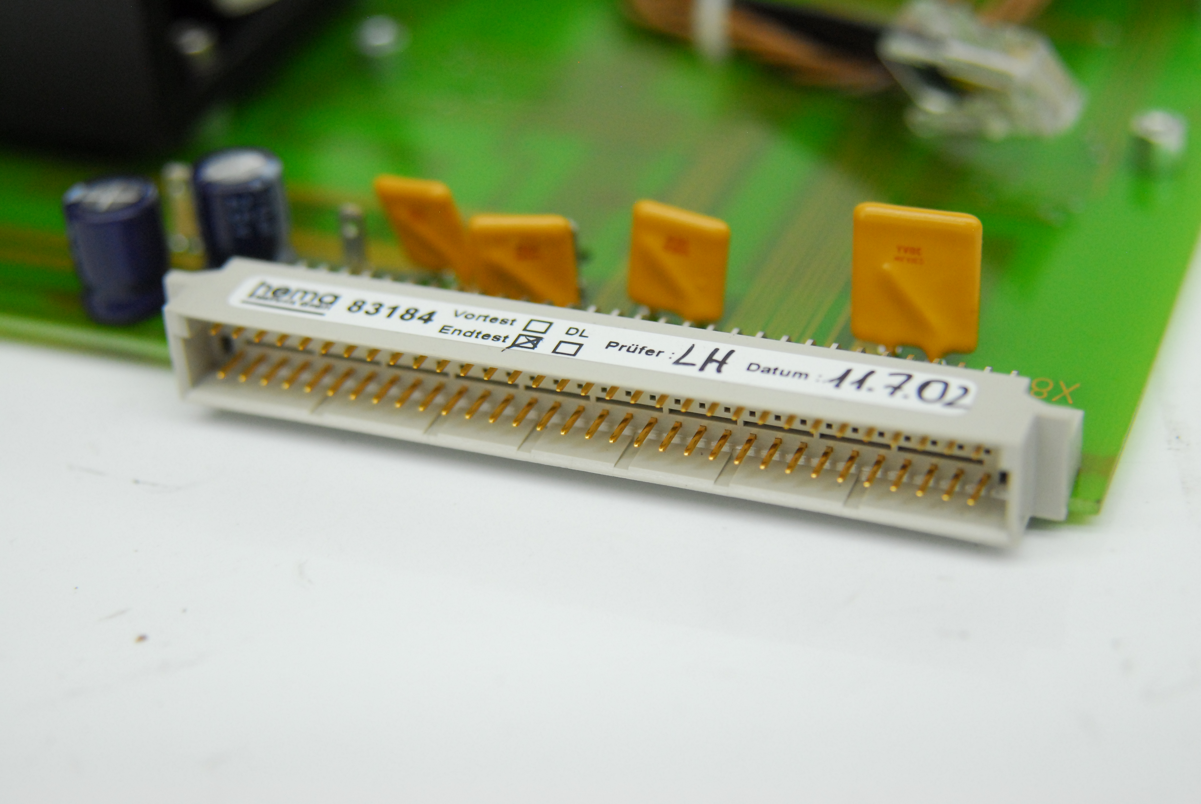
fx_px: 2505
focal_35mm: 75
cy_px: 402
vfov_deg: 18.2
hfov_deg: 27.0
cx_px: 600
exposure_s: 1/160
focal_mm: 50
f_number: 3.5
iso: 800
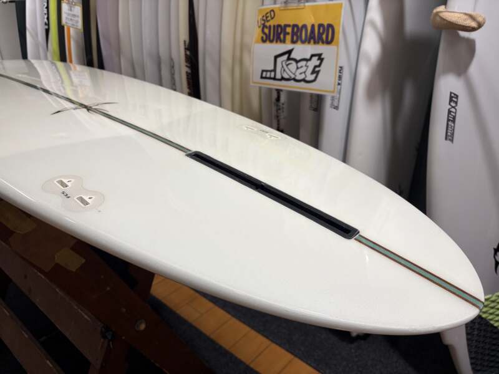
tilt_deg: -22.9
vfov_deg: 53.1
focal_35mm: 26
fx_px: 375
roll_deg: +0.0
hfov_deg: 67.3
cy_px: 187
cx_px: 250
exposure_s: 1/277
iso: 40
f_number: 1.6
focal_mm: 5.96
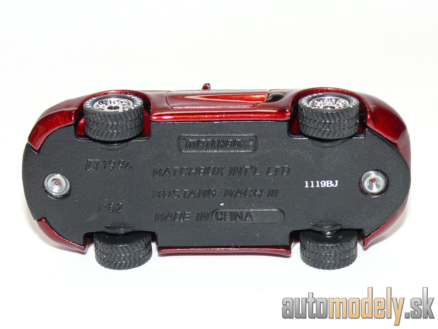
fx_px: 1303
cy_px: 164
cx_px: 219
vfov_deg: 14.4
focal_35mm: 103
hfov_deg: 19.1
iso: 100
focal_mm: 13.6
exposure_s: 1/30
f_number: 4
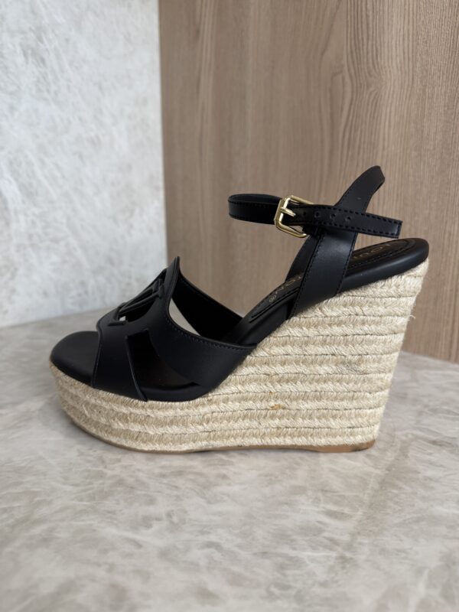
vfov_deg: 71.6
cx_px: 230
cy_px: 306
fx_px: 424
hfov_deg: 56.8
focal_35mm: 24
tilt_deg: -13.5
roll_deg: -0.1
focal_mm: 6.76
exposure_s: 1/120
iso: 100
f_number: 1.78
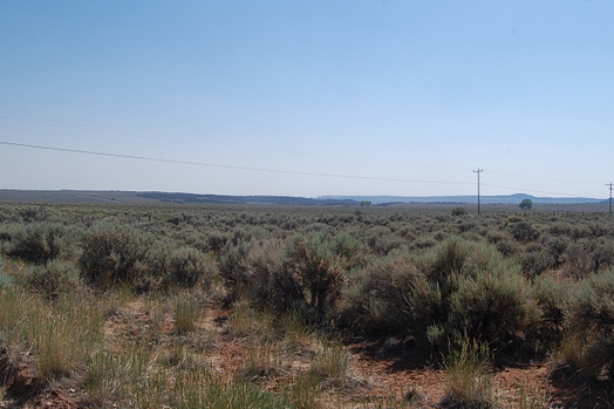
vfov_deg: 39.8
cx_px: 332
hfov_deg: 57.2
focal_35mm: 33
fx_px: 563
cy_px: 169
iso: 200
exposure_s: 1/400
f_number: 10
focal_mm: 18
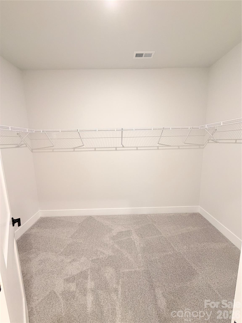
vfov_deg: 102.1
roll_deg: +1.4
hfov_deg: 85.7
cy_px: 162
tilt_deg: -8.7
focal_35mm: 14
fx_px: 130
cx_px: 121
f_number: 2.2
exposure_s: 1/60
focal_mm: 2.22
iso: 320
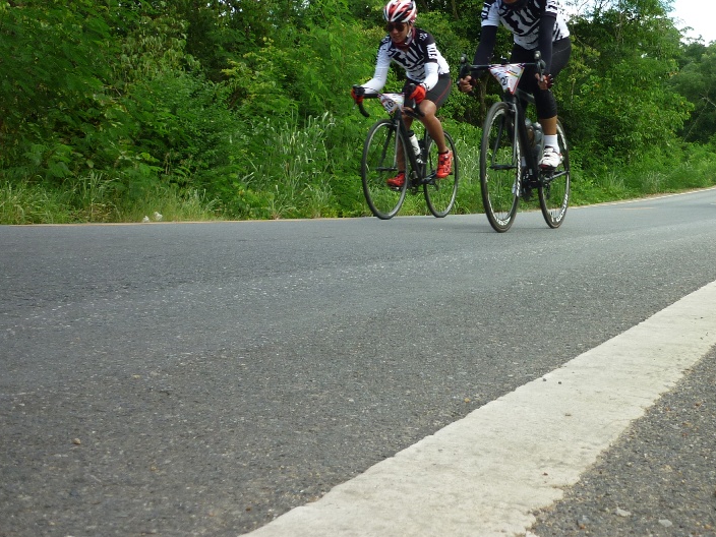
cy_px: 191
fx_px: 993
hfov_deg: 39.0
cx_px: 503
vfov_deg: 30.1
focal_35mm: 48
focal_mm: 5.5
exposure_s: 1/400
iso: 80
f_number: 2.8
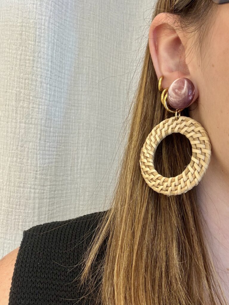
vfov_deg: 60.0
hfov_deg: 46.8
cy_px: 152
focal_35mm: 30
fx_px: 265
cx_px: 114
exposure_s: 1/50
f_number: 1.9
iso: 80
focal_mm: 2.69
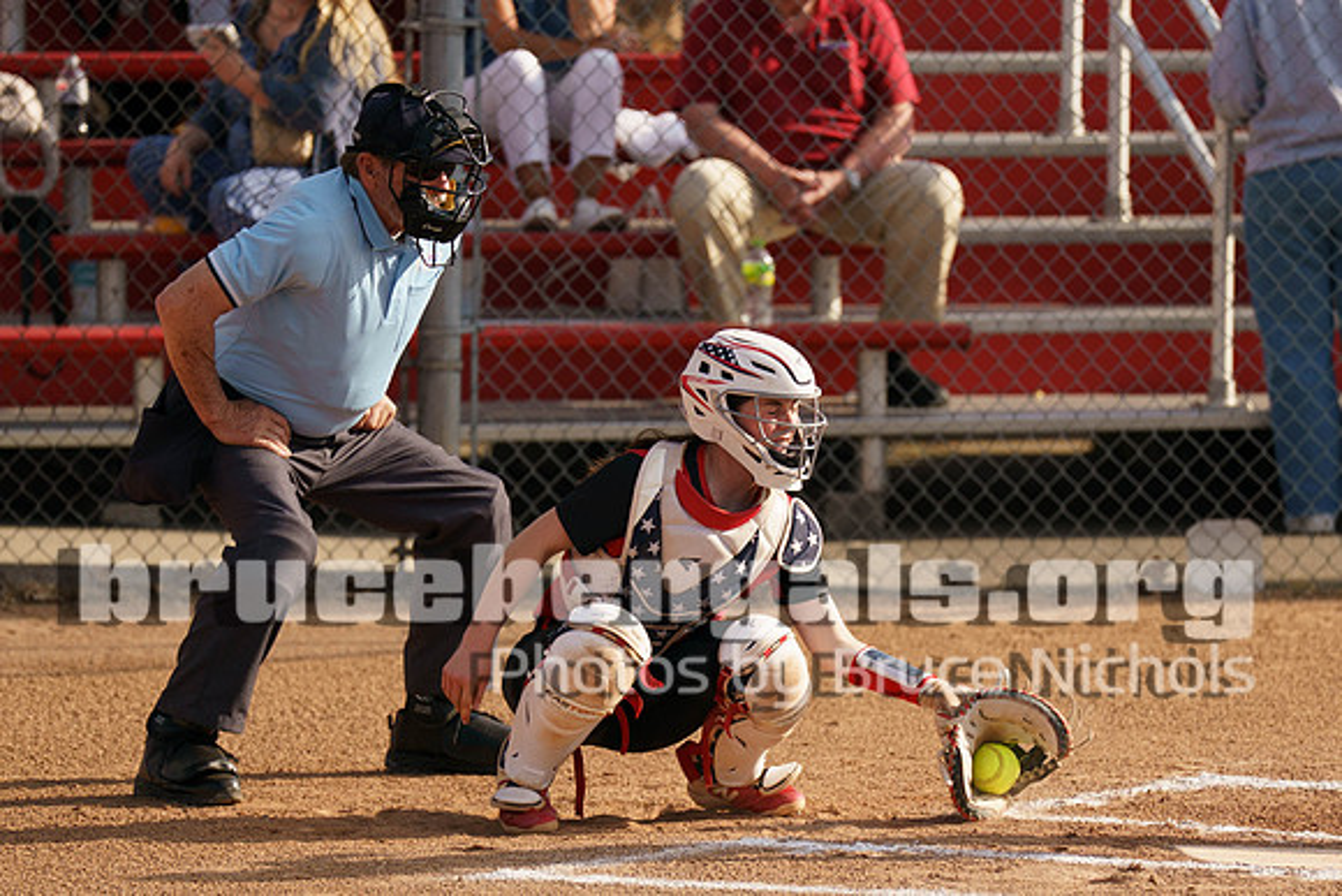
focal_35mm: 373
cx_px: 811
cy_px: 515
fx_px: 13896
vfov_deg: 3.7
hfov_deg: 5.5
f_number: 2.8
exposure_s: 1/3200
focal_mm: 200
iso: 250
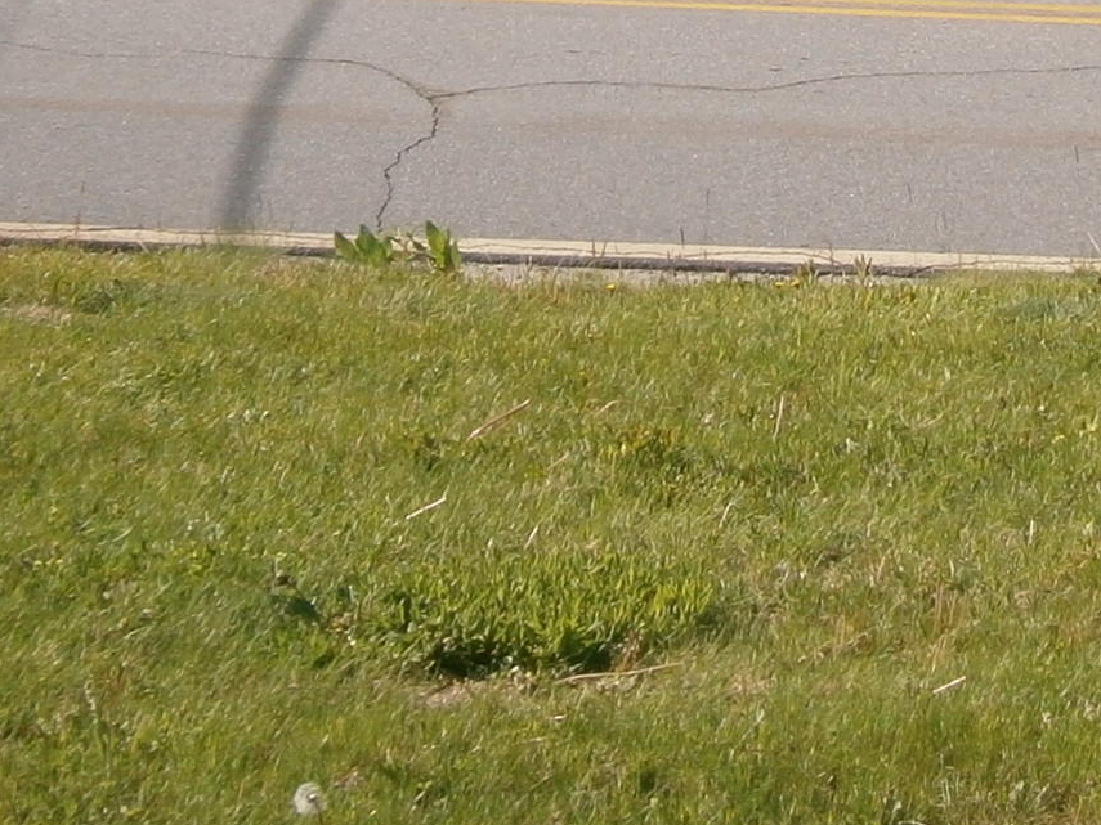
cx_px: 1022
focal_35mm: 165
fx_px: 5247
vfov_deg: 8.8
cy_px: -468
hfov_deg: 11.9
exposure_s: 1/1000
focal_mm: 8.3
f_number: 3.4
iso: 80
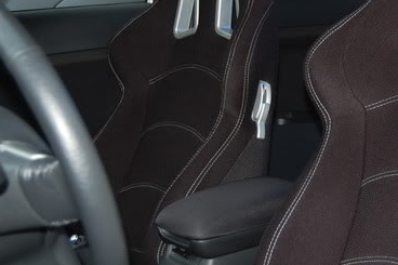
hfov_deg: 27.1
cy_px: 68
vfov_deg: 18.5
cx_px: 322
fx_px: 807
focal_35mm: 73
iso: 400
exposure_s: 1/60
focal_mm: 28
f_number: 4.2
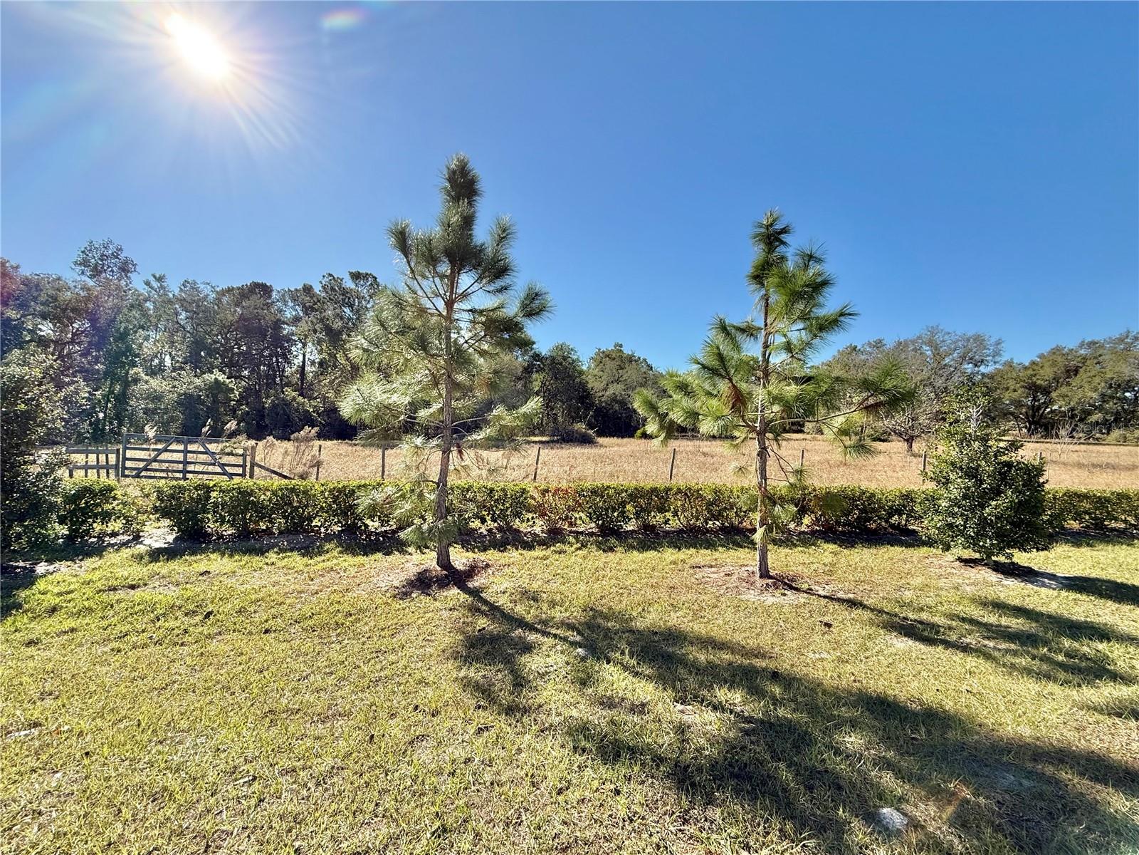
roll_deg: -1.1
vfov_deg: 85.7
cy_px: 428
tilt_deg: -1.1
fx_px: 461
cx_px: 570
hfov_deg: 102.1
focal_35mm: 14
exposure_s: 1/1259
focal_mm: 2.22
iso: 50
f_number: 2.2
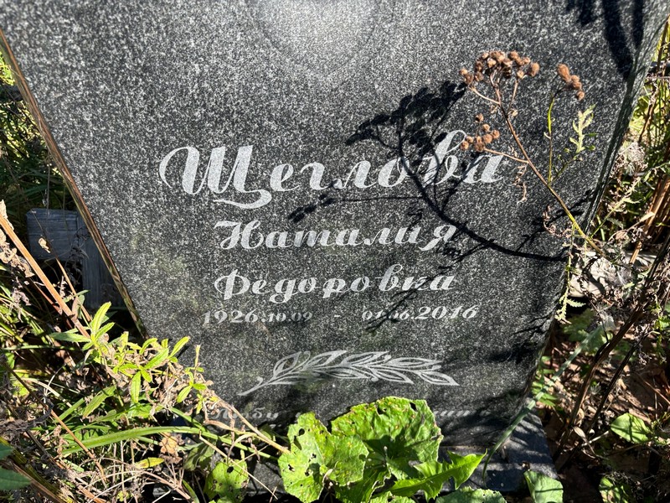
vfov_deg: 53.1
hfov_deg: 67.3
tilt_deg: -41.5
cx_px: 335
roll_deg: +6.7
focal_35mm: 26
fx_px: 503
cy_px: 252
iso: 50
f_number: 1.6
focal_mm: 5.96
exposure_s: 1/722
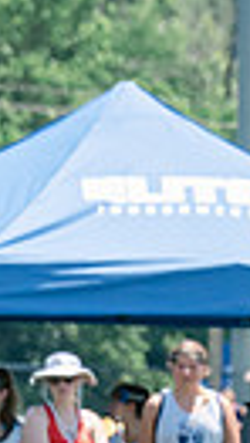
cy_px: 193
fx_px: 14425
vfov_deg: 1.8
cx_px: 848
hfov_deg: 1.0
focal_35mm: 1228
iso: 400
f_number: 5.6
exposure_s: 1/2000
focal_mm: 165
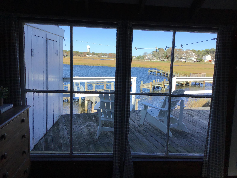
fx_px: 212
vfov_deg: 45.4
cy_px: 89
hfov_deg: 58.4
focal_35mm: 31
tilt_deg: -8.3
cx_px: 118
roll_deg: -2.0
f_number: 2.4
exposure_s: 1/840
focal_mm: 3.3
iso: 25
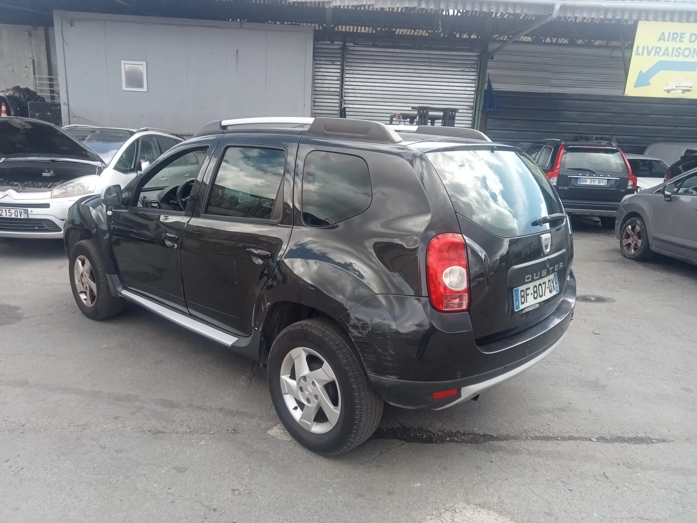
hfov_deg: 63.4
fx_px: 564
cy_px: 262
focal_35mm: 28
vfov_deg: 49.7
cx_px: 348
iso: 100
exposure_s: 1/293
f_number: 2.2
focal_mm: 3.46
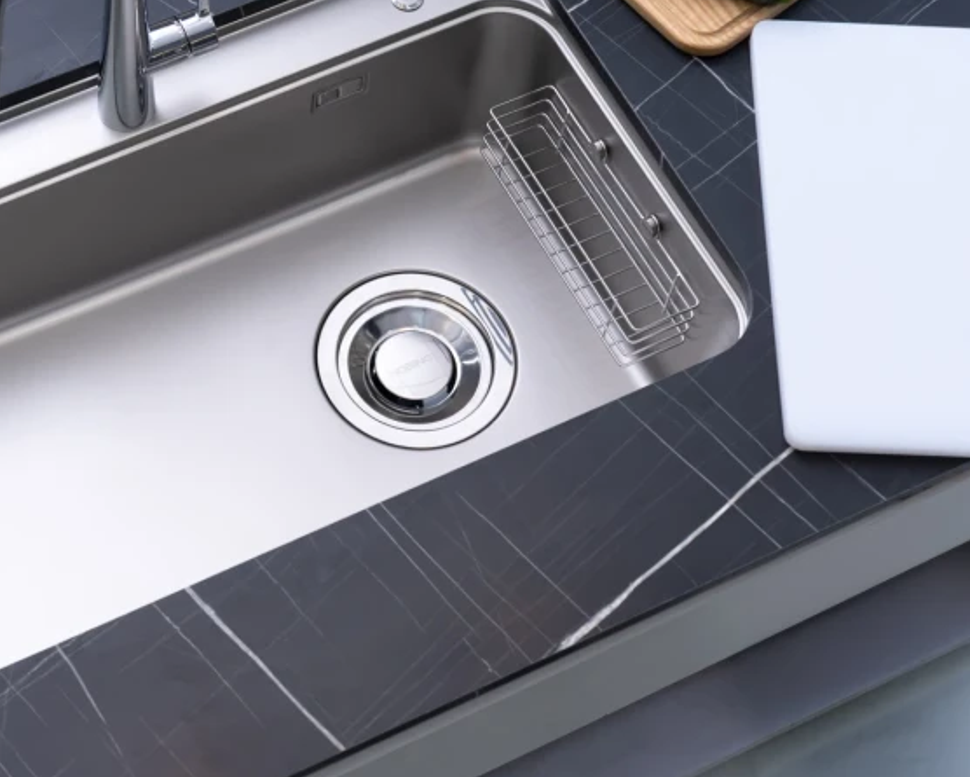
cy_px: 284
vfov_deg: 19.4
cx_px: 181
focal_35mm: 79
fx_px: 2268
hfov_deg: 23.7
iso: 200
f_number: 4
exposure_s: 1/160
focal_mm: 45
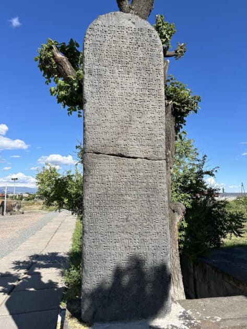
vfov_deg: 67.3
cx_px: 124
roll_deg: +0.1
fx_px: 247
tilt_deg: +7.9
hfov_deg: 53.1
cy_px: 164
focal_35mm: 26
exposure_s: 1/3460
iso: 50
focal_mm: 5.7
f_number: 1.5
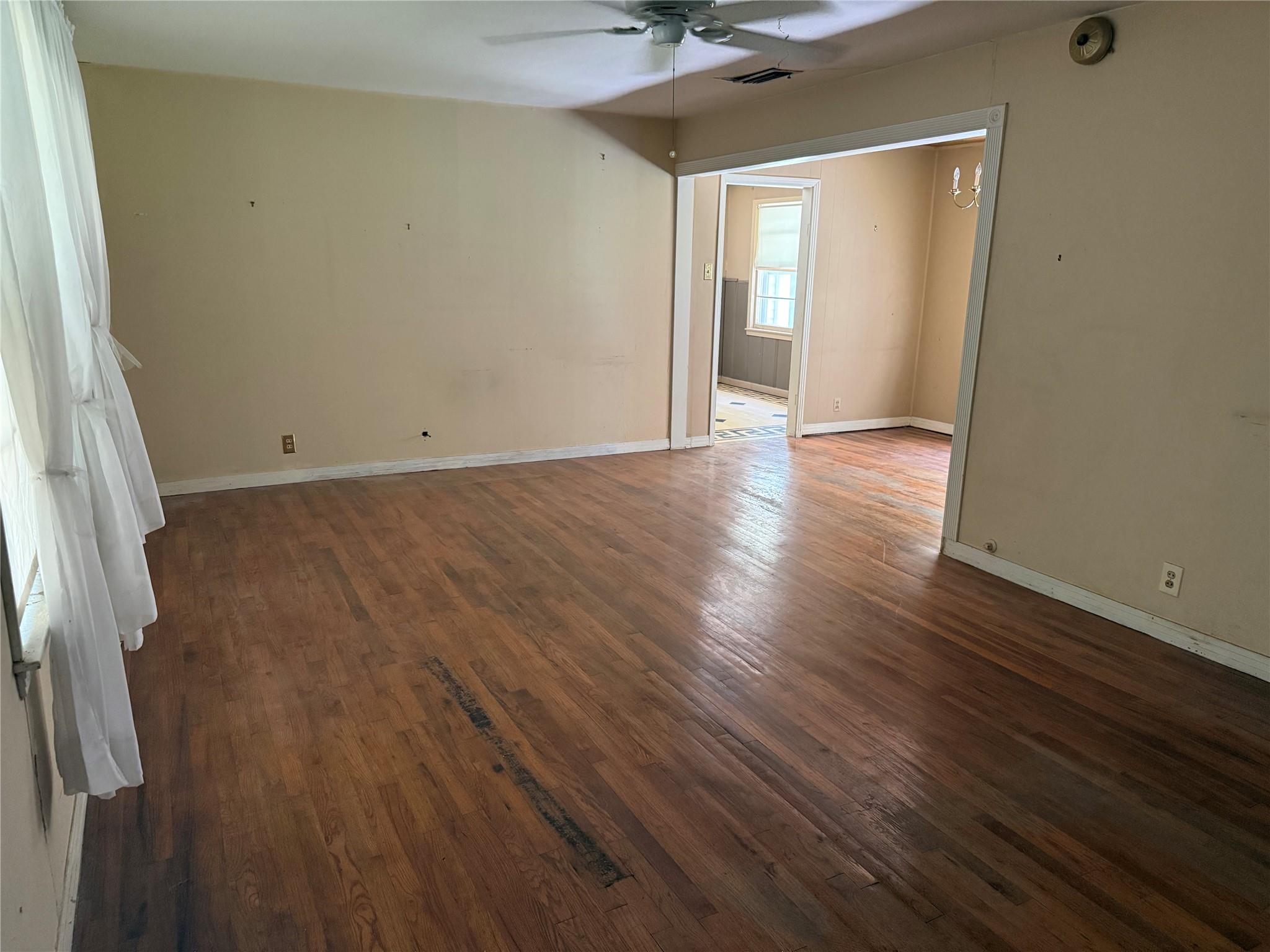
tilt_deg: -13.3
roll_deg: -1.0
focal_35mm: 24
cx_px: 635
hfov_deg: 71.6
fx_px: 881
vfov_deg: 56.8
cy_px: 476
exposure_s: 1/60
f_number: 1.78
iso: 640
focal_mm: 6.76
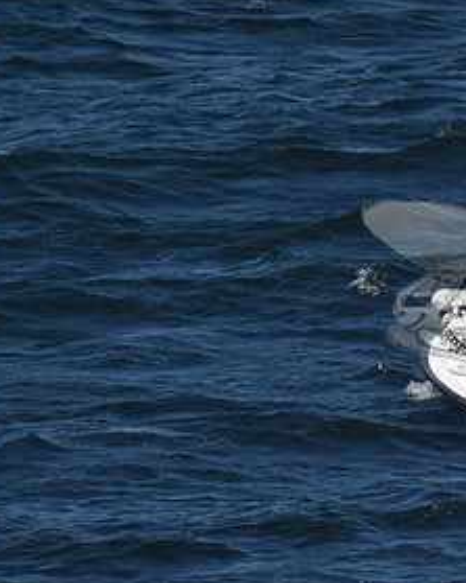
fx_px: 15128
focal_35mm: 877
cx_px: 512
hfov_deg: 1.8
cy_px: 283
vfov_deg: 2.2
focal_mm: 300
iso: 400
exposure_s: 1/1000
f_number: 16
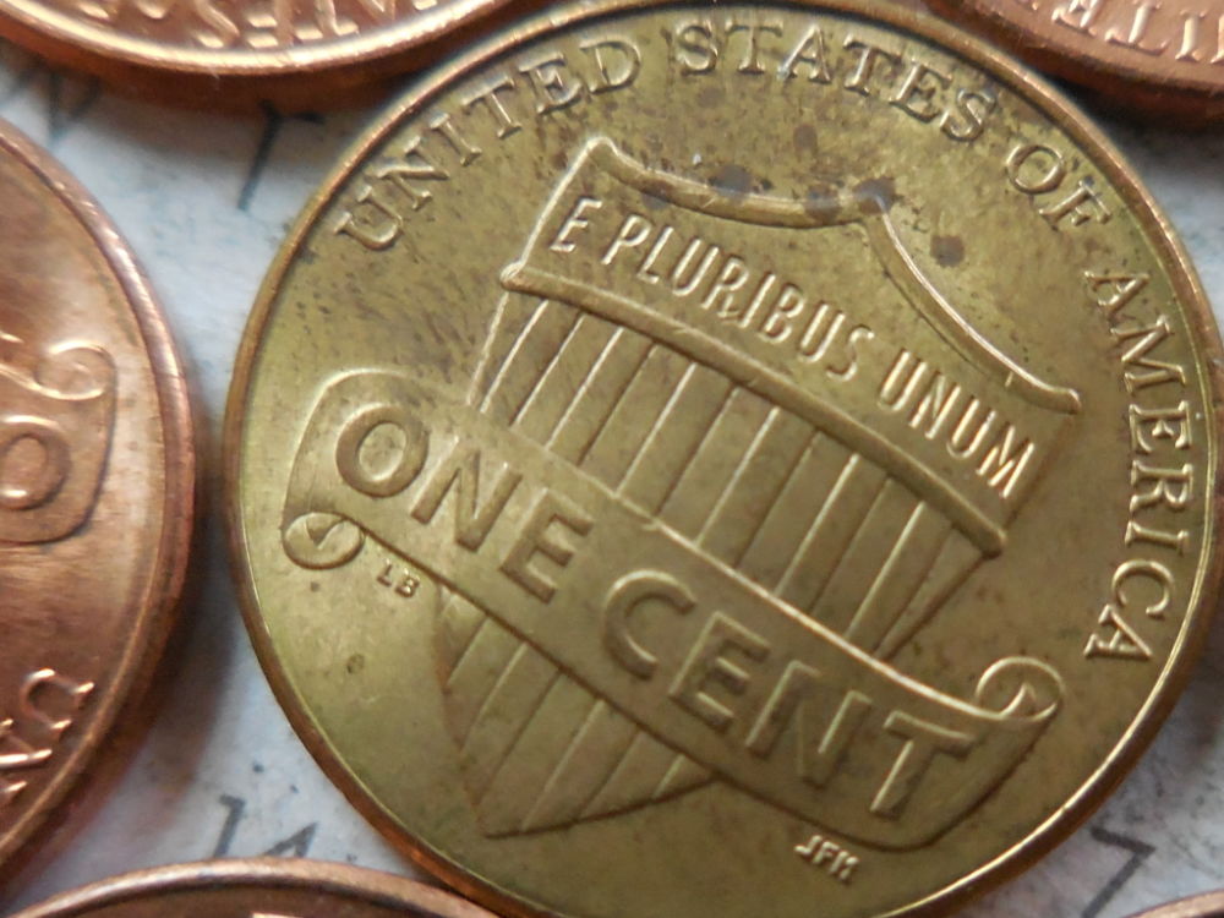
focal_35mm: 25
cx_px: 612
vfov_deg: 54.9
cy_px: 459
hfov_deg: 69.4
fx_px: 884
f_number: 3.3
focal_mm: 4.5
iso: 400
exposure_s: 1/25
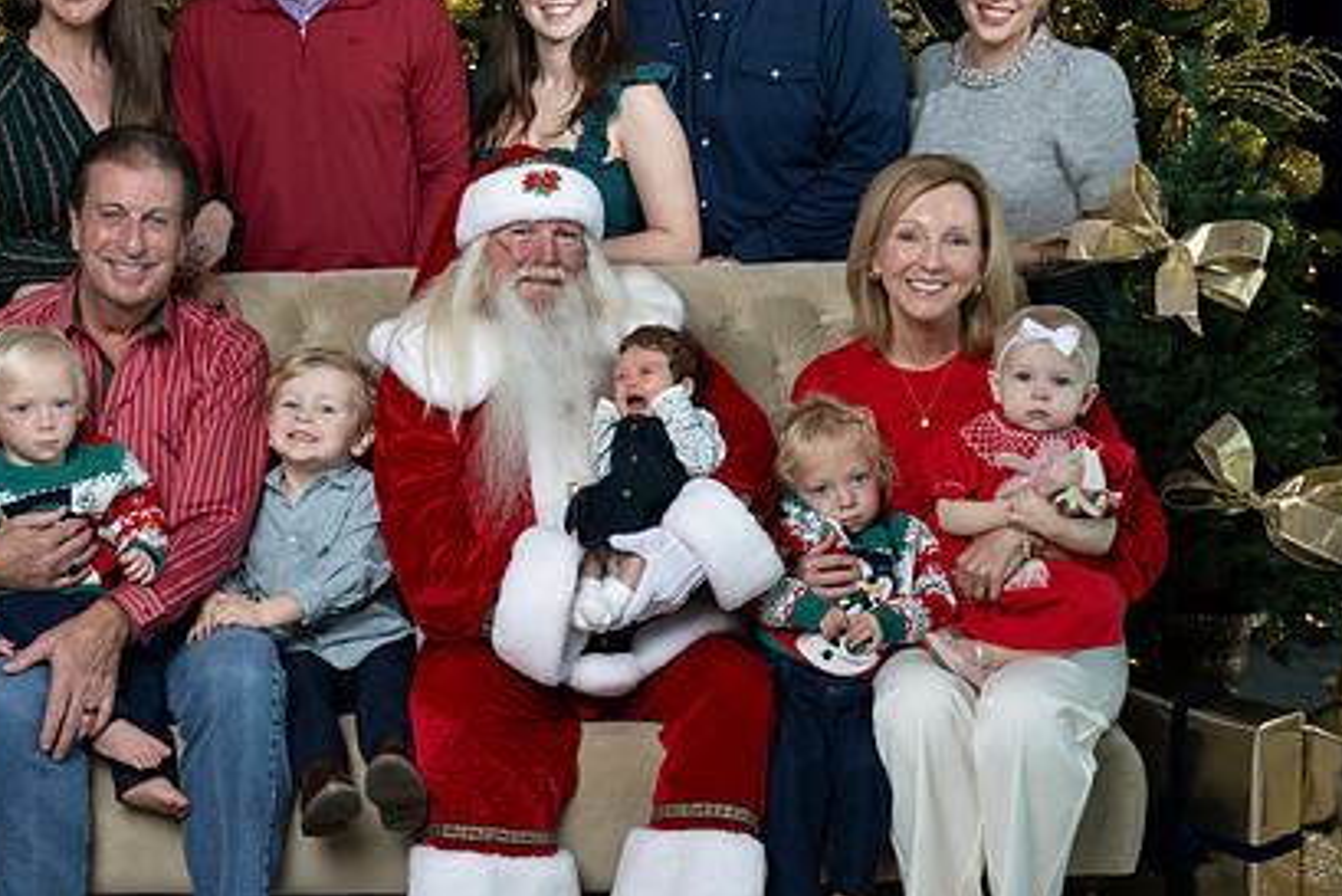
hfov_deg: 38.7
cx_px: 538
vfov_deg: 26.4
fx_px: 1902
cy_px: 356
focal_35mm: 51
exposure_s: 1/60
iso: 400
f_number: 7.1
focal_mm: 36
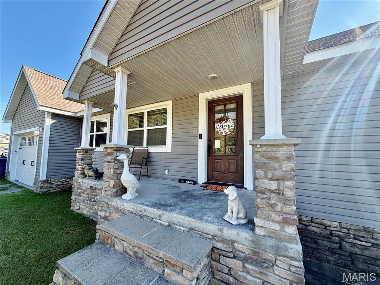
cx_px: 190
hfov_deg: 102.1
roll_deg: -0.5
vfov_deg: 85.7
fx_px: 154
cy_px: 142
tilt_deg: +4.0
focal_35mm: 14
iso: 64
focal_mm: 2.22
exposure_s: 1/502
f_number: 2.2
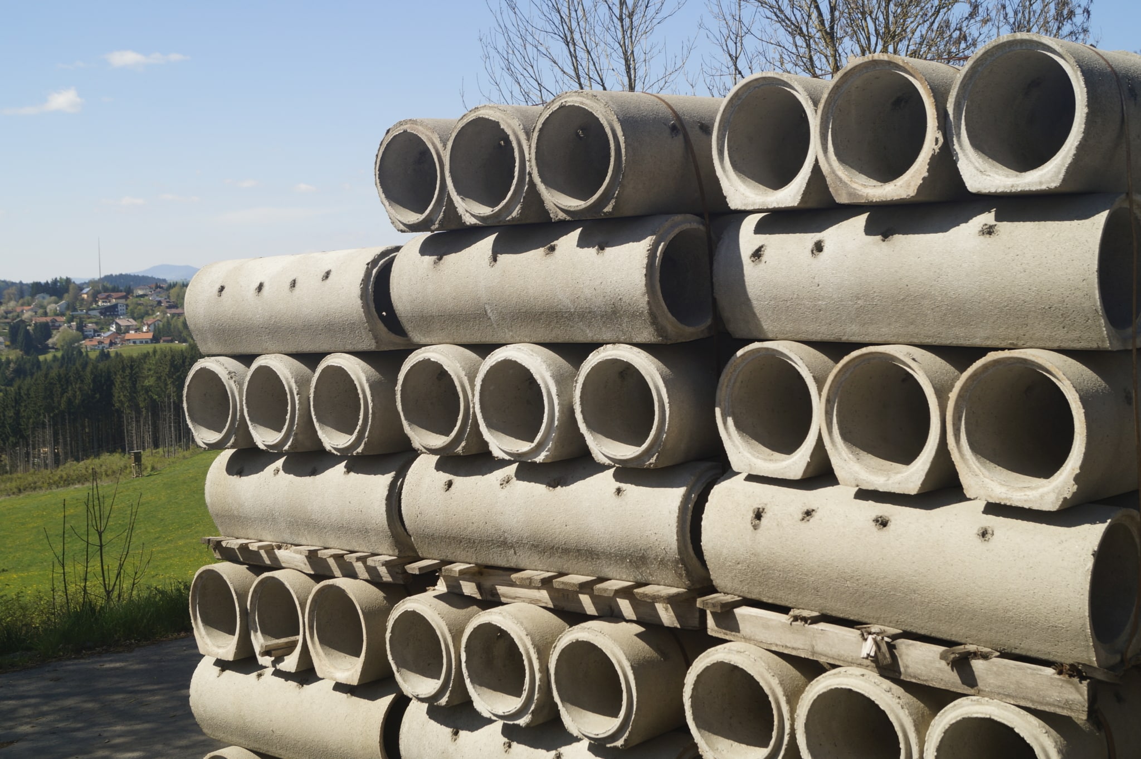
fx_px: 1330
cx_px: 570
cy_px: 380
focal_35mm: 42
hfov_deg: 46.4
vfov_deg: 31.9
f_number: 10
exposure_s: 1/80
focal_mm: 28
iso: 100
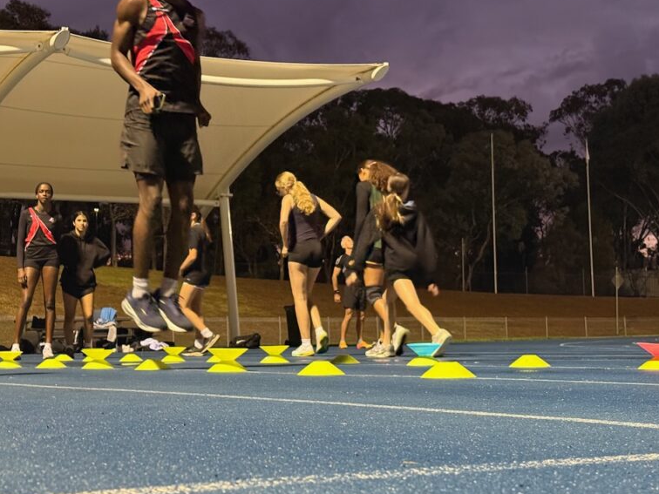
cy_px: 280
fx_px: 1237
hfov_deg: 29.8
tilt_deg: +2.8
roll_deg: +1.0
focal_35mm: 65
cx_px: 320
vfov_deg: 22.6
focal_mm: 6.76
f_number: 1.78
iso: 500
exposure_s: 1/33
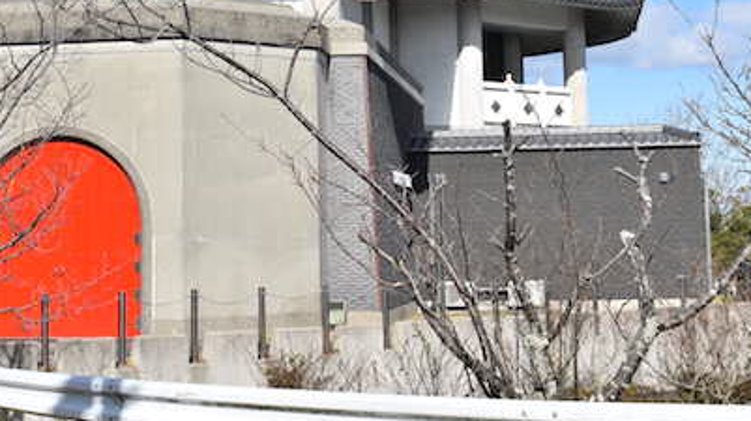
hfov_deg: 31.0
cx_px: 322
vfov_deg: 17.5
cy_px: 49
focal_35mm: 68
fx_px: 1350
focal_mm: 27
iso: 200
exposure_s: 1/400
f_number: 10
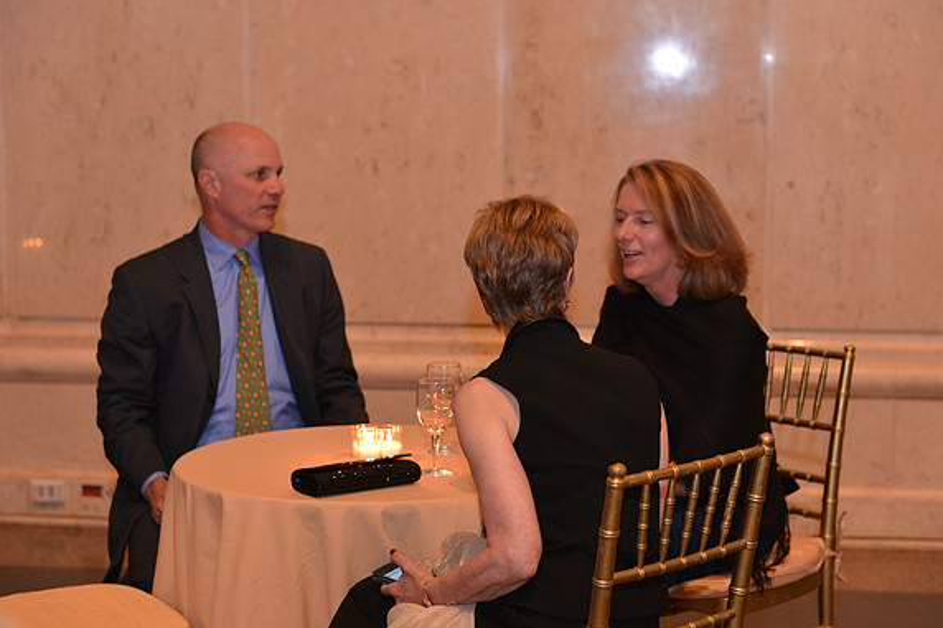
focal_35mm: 71
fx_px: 1859
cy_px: 316
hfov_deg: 28.5
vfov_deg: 19.2
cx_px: 476
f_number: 3.5
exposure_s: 1/60
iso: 2000
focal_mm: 70
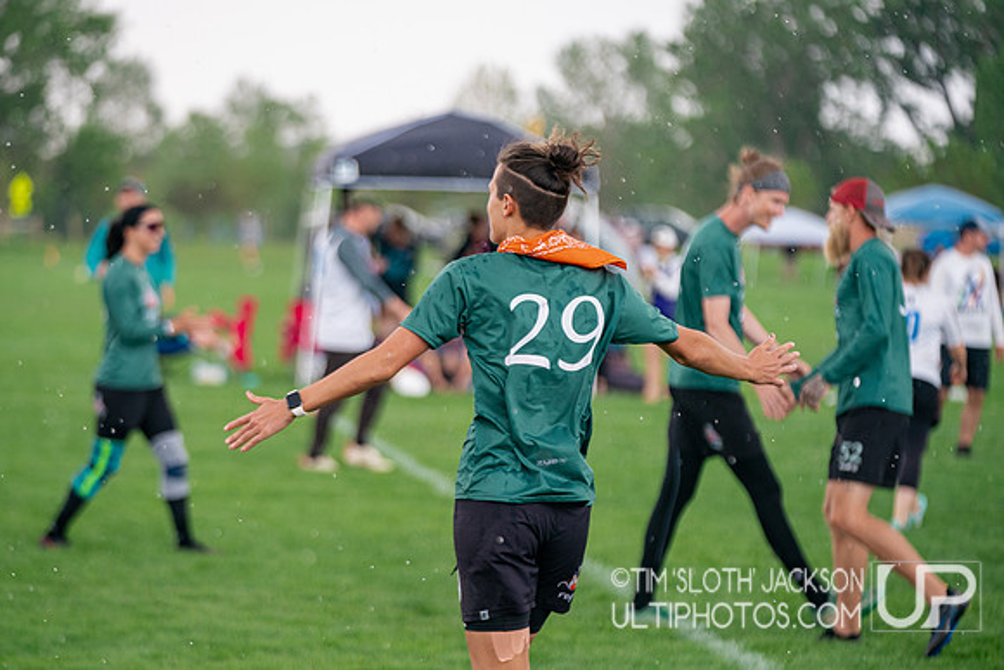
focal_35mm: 168
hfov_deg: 12.2
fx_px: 4694
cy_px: 364
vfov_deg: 8.2
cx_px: 429
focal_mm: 147
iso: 640
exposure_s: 1/2500
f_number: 2.8
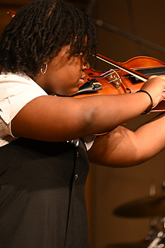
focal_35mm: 328
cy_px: 109
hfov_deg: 4.2
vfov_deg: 6.3
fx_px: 2255
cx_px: 86
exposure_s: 1/400
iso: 2500
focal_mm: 200
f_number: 2.8
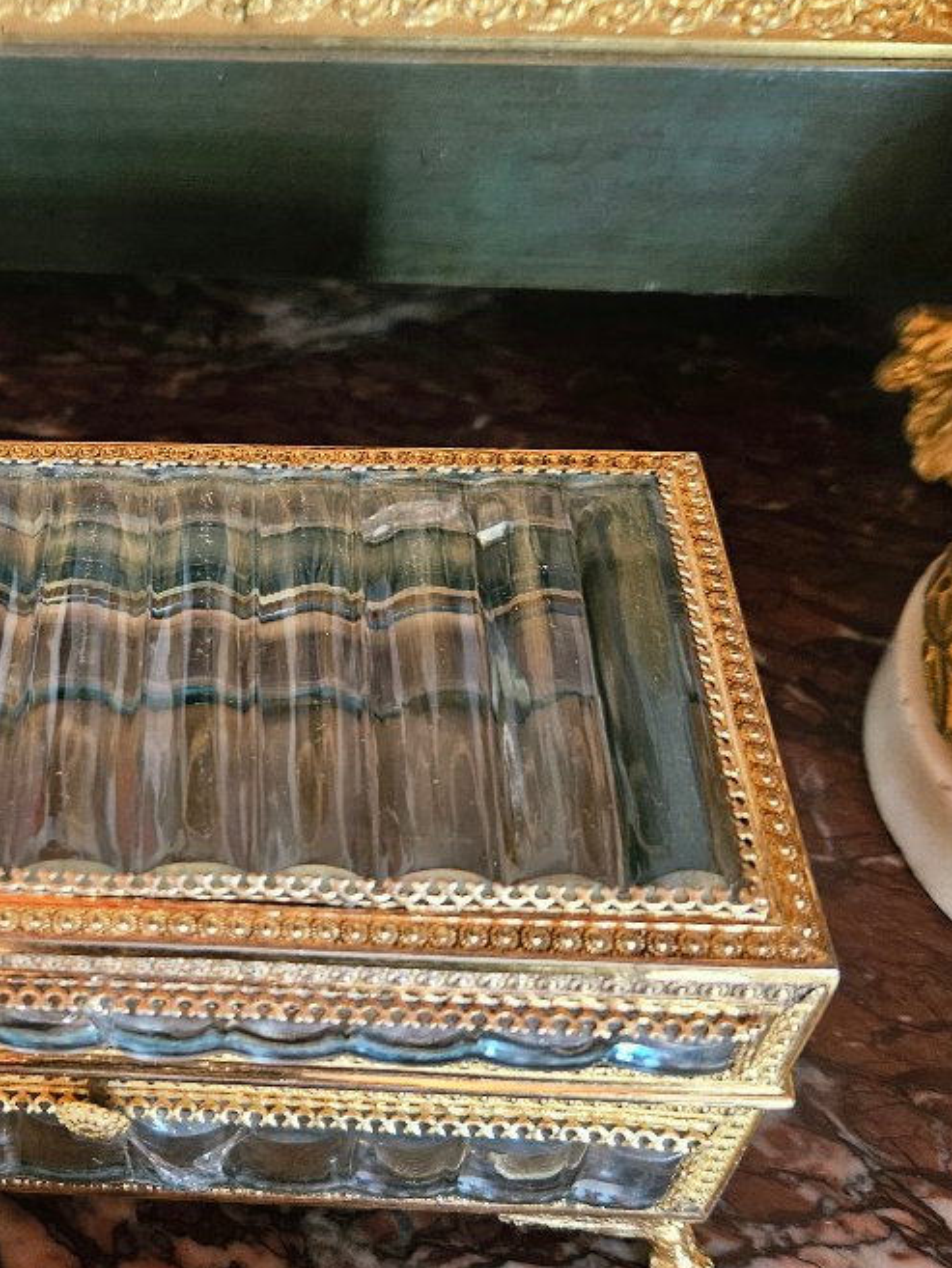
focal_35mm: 42
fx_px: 1540
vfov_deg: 44.8
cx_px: 95
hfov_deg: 32.6
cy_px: 637
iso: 640
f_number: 1.8
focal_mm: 5.4
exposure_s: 1/33.3
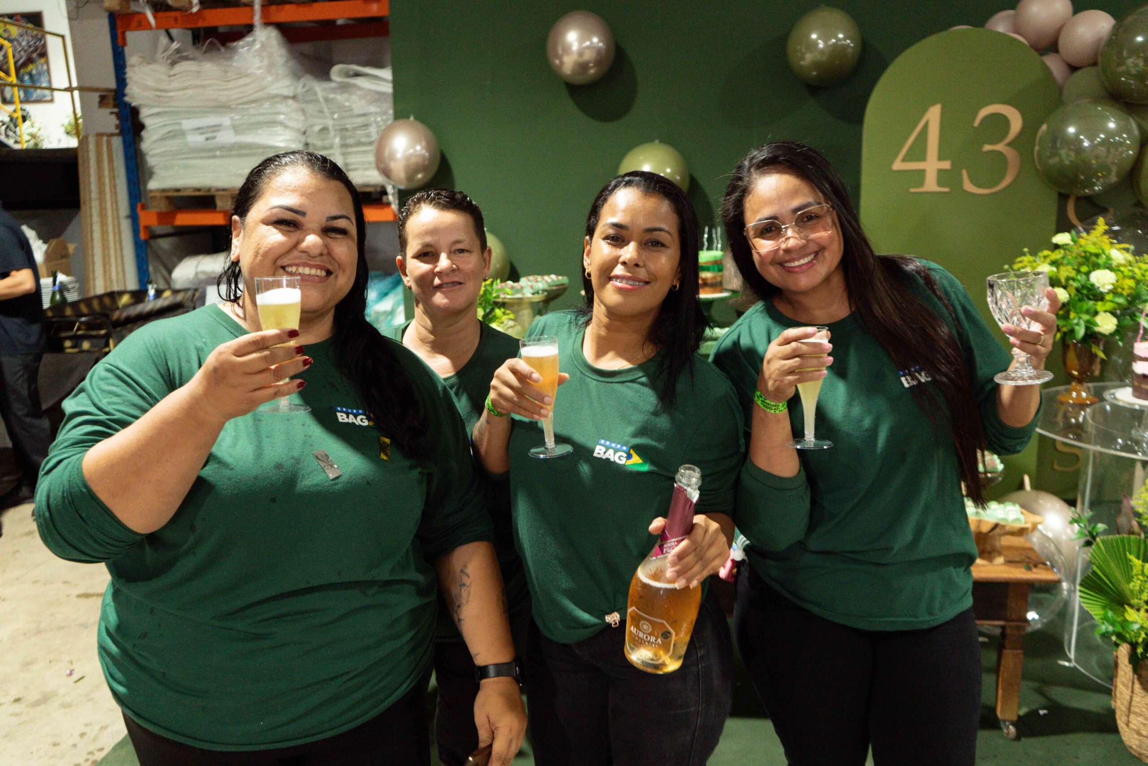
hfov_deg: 60.3
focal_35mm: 31
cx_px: 574
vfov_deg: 42.3
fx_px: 989
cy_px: 383
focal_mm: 31
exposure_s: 1/160
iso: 3200
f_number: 4
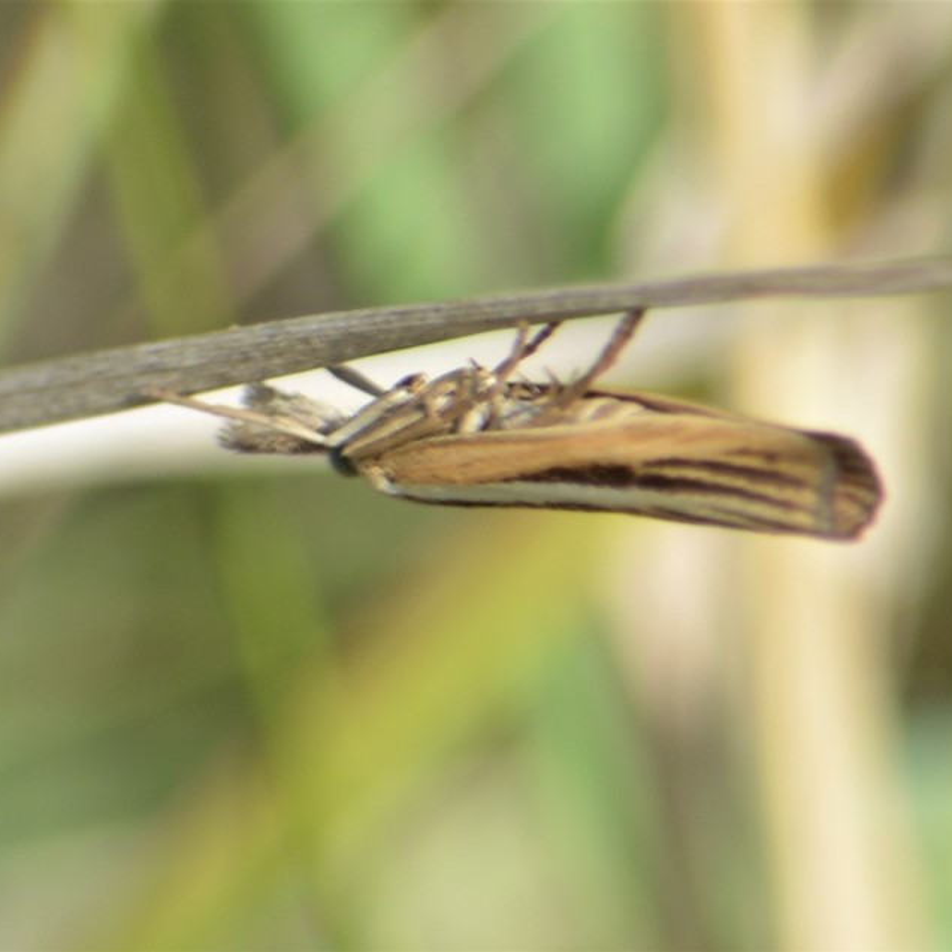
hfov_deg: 3.0
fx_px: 17922
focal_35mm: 576
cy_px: 477
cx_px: 587
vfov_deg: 3.0
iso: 100
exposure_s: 1/160
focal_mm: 300
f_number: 8
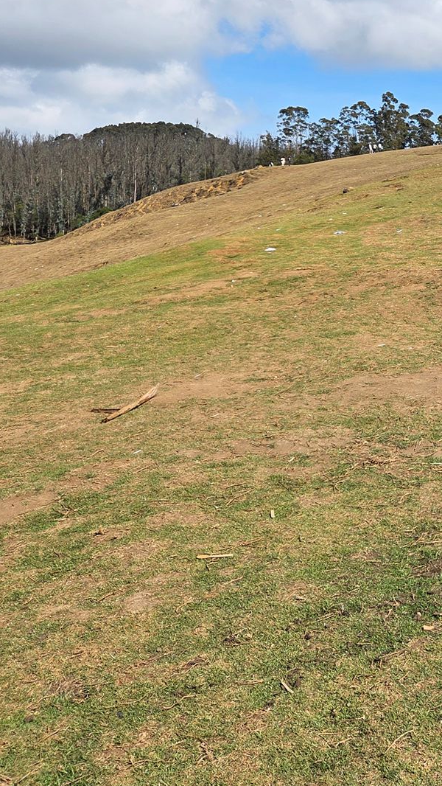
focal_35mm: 47
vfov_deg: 43.3
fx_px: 979
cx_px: 544
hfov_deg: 23.1
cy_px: 286
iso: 80
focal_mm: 5.4
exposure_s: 1/5261
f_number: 1.8
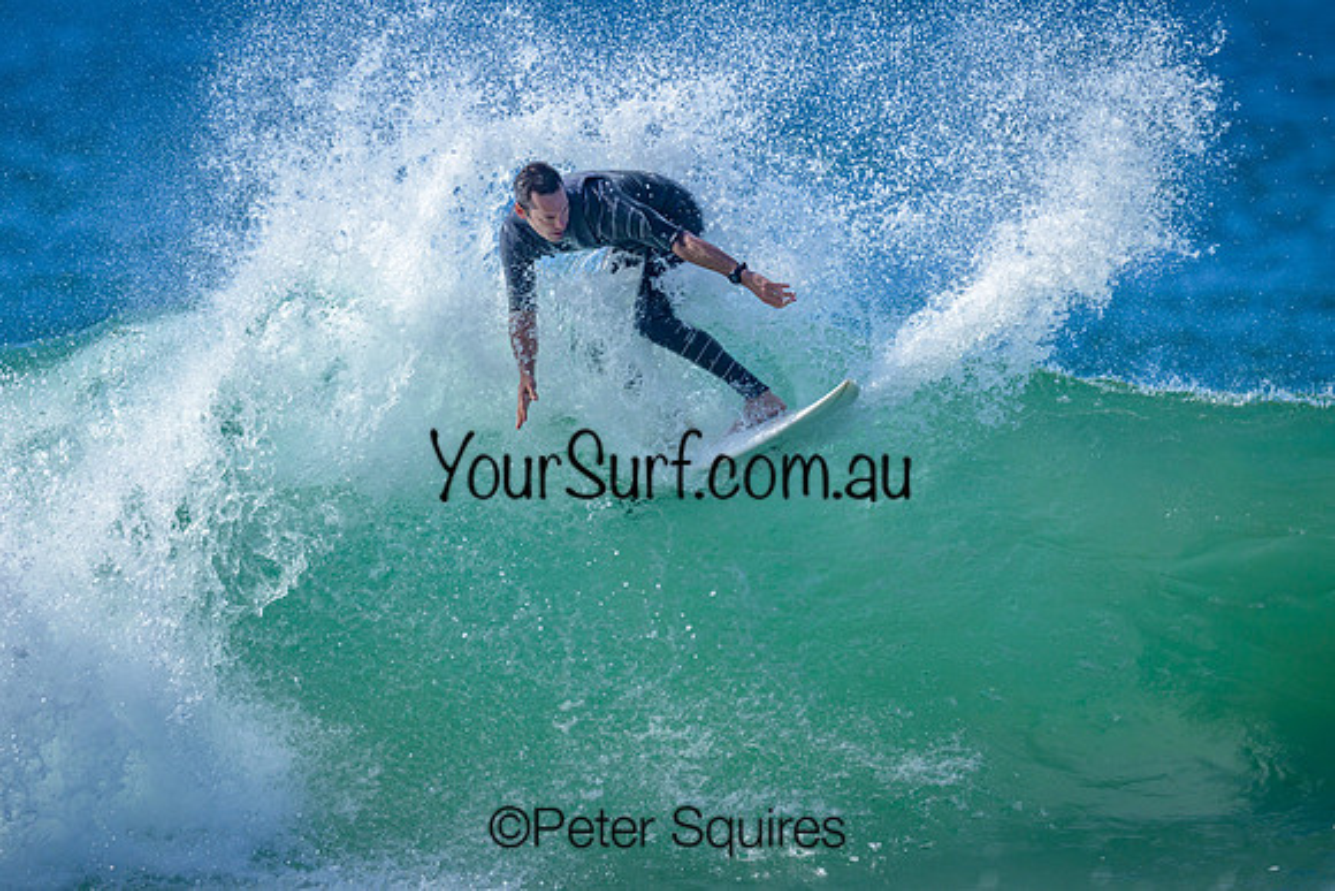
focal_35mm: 911
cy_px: 455
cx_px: 625
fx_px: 33784
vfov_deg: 1.5
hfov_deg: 2.3
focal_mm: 800
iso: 360
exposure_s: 1/2000
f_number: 6.3
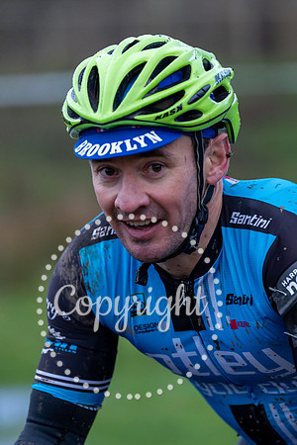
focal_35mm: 200
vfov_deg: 10.3
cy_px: 222
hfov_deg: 6.9
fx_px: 2475
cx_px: 148
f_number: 4
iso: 3200
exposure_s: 1/500
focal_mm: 200
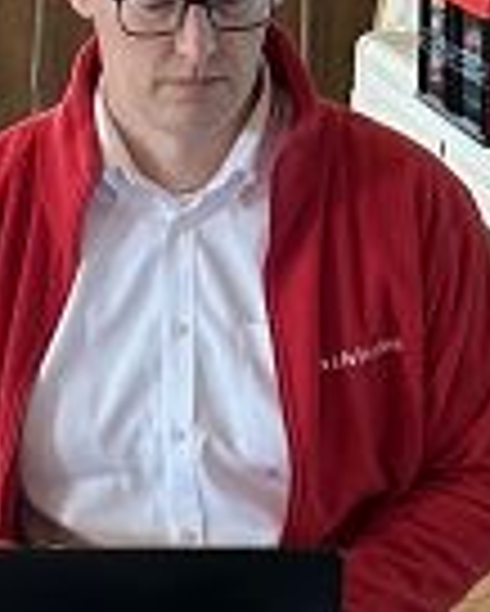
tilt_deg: -18.5
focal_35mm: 138
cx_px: 85
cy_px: 490
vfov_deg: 13.9
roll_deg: +0.4
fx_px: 2499
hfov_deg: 11.2
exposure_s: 1/50
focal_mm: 6.86
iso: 160
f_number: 1.78
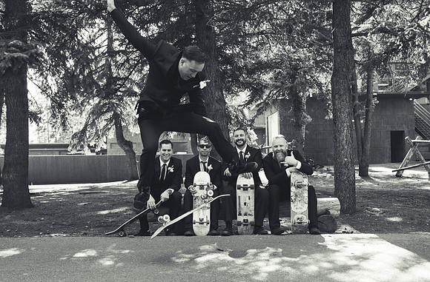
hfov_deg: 51.1
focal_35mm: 38
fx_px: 448
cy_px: 170
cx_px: 181
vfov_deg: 34.9
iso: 640
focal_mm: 31
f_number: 4
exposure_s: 1/640
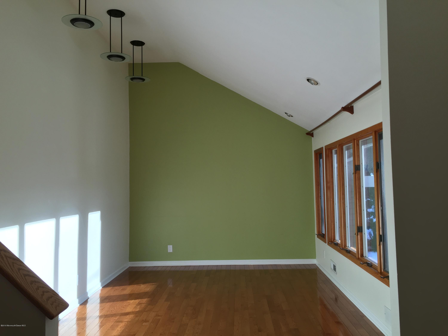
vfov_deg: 48.2
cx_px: 224
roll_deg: +0.1
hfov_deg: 61.7
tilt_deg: -0.3
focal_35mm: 29
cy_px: 168
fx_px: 375
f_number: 2.2
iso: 32
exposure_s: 1/215
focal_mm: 4.15
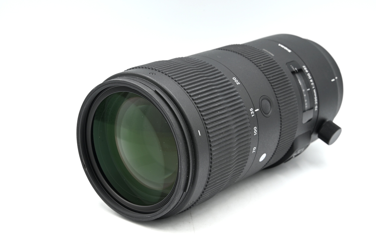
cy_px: 126
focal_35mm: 75
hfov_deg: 27.0
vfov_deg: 18.2
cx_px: 188
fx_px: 783
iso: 100
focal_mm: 75
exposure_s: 1/10
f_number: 14
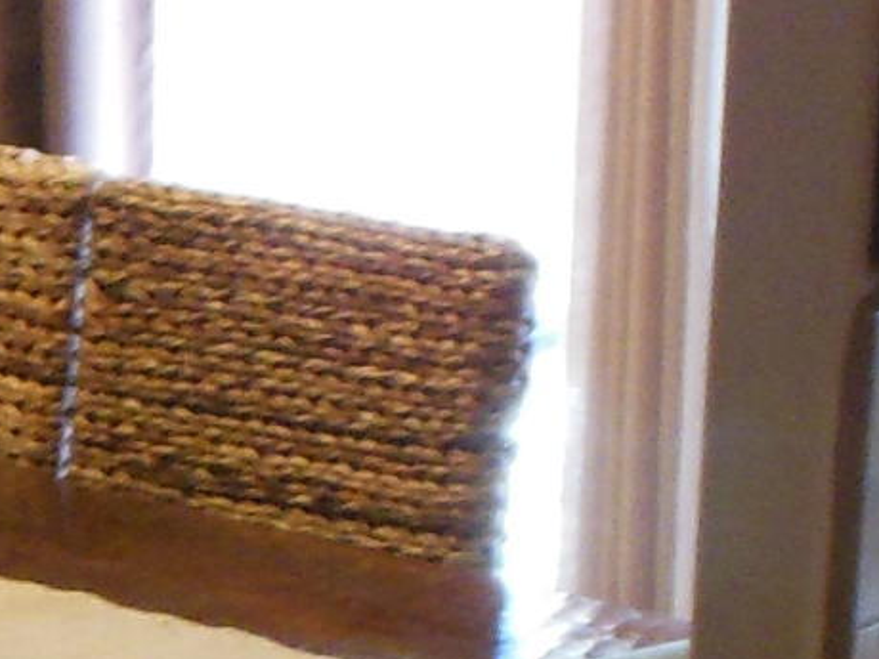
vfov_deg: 7.8
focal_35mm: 189
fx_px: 4799
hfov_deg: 10.0
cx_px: -619
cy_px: 573
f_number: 3.3
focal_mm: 5.2
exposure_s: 1/40
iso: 400
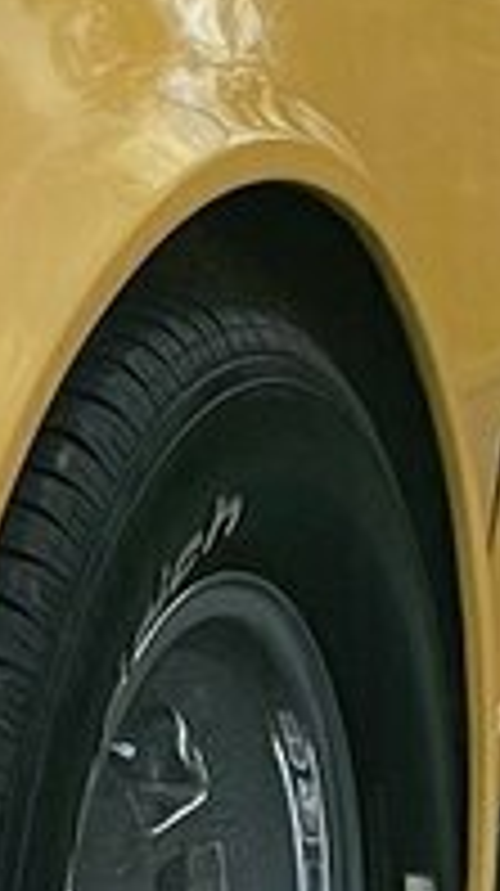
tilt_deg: -9.1
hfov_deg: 3.4
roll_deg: +2.0
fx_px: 8129
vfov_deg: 6.3
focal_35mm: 344
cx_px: -1144
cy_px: 626
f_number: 2
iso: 25
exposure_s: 1/129
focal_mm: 6
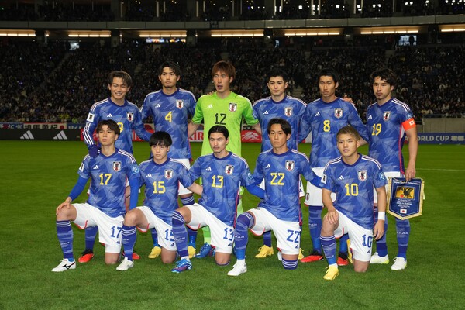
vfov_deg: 19.5
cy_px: 155
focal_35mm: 70
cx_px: 232
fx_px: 904
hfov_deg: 28.8
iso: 1600
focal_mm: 70
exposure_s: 1/400
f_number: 8
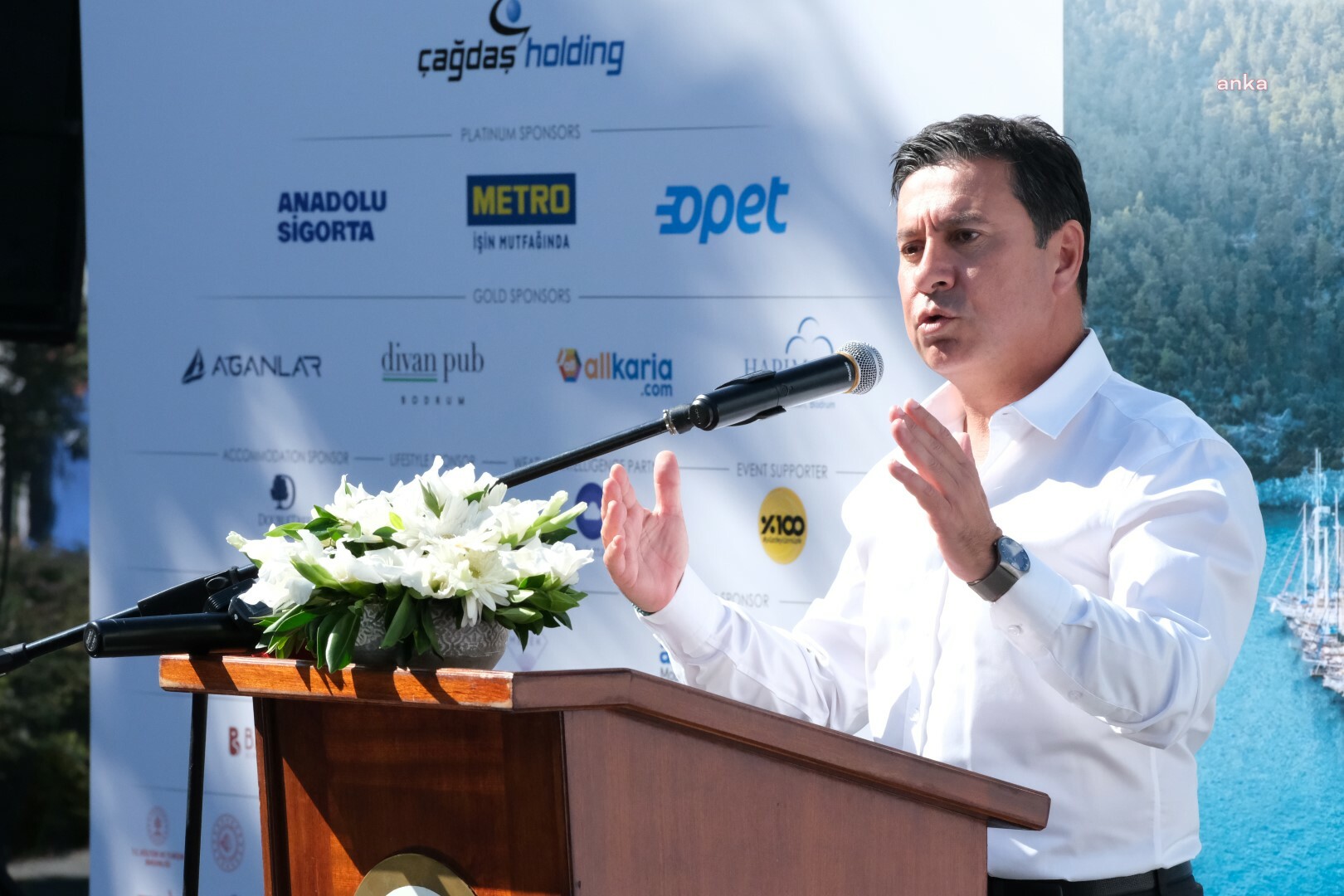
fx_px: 6869
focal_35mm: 184
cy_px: 448
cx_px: 672
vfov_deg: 7.5
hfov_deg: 11.2
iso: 4000
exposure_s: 1/3200
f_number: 9
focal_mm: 122.5
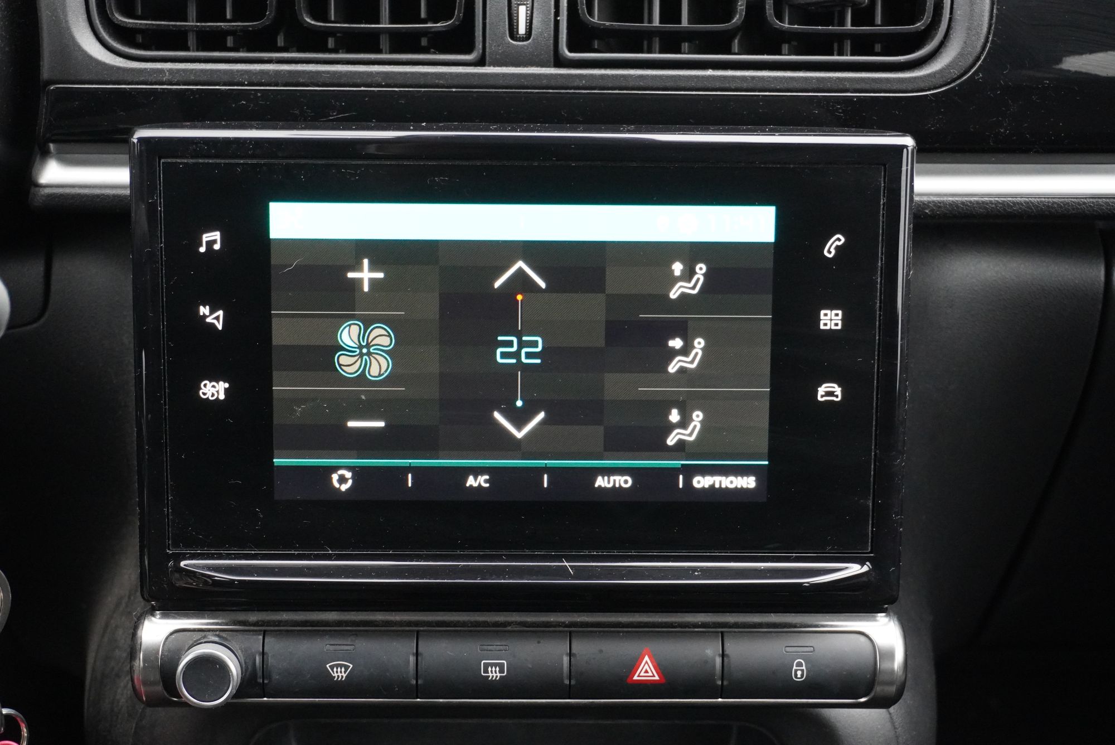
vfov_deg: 22.7
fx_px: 1859
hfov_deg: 33.4
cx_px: 558
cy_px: 372
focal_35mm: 60
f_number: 5.6
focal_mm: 40
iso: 4000
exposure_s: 1/80
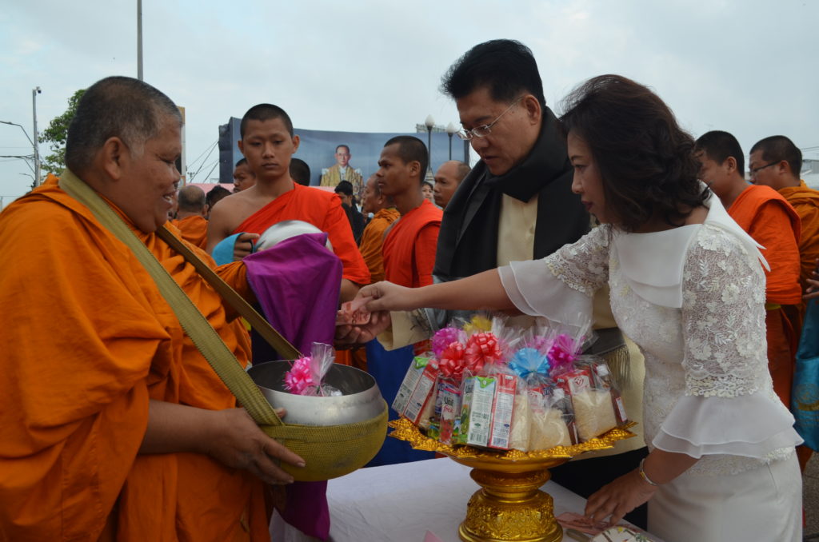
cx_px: 410
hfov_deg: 53.2
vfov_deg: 36.7
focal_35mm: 36
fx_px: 817
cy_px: 271
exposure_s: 1/125
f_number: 5.6
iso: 220
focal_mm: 24
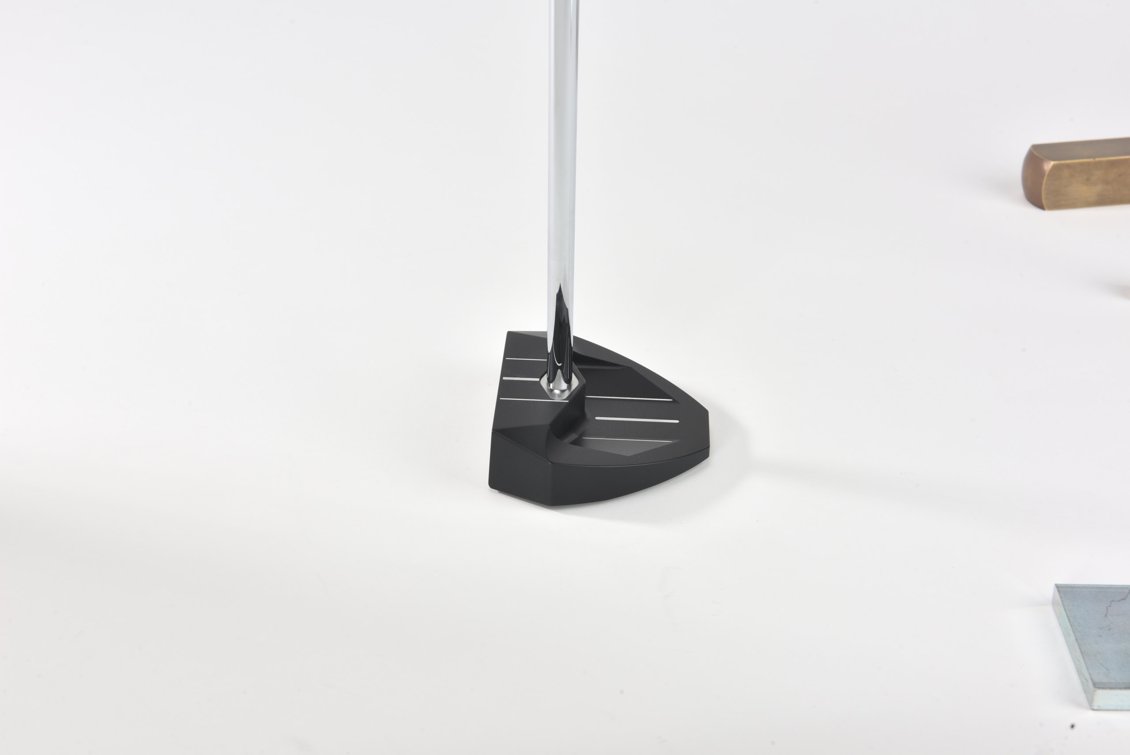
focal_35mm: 70
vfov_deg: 19.5
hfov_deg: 28.8
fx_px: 2198
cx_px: 565
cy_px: 378
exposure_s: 1/125
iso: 100
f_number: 18
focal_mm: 70
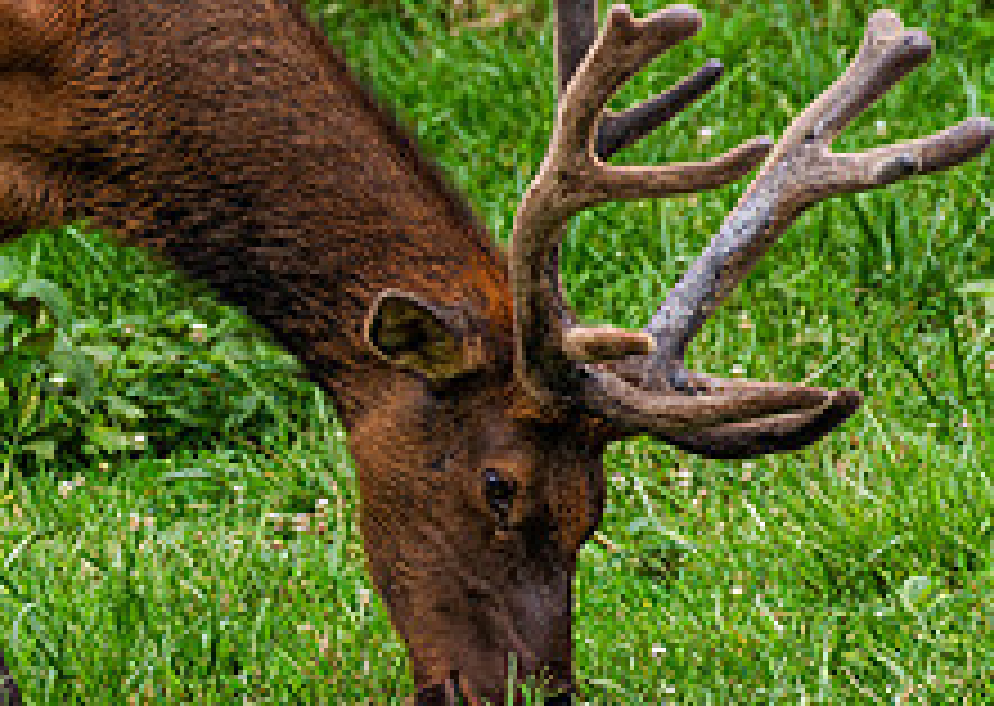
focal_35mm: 1679
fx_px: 47312
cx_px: -356
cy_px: 100
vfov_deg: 0.9
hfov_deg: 1.2
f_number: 7.1
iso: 200
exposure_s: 1/160
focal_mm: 500
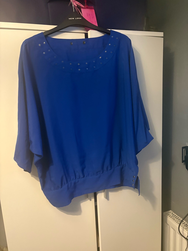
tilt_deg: -9.0
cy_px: 126
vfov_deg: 67.3
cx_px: 94
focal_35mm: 26
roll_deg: +3.4
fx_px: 188
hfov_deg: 53.1
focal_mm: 5.96
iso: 640
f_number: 1.6
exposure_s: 1/25
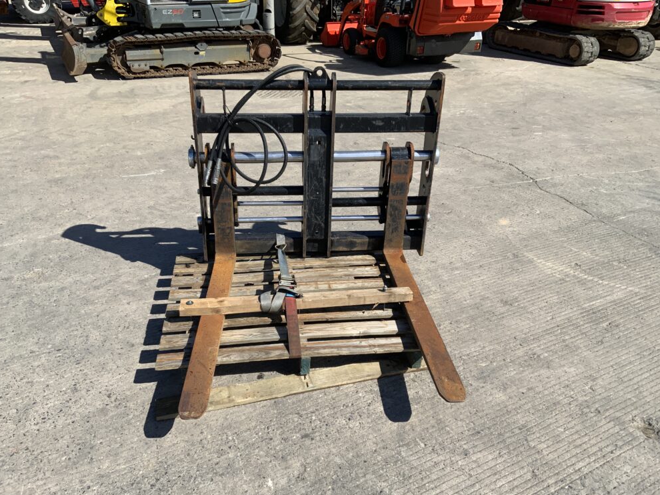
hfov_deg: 60.0
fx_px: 572
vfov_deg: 46.8
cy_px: 253
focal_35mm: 30
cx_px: 325
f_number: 1.8
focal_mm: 3
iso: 16
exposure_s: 1/1912
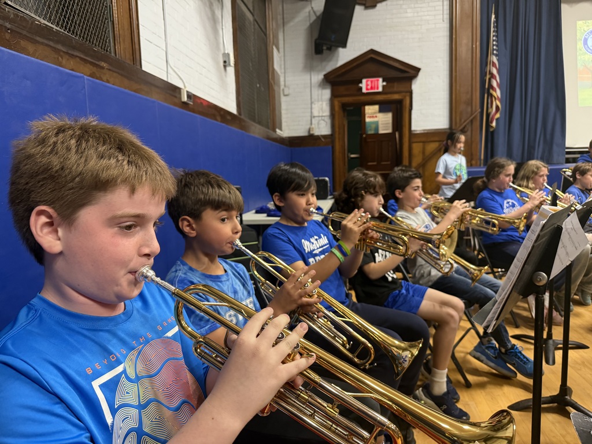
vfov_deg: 56.8
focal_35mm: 24
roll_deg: +3.9
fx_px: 410
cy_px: 222
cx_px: 296
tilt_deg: -6.8
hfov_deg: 71.6
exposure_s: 1/60
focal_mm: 6.76
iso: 320
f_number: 1.78
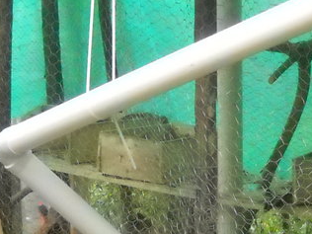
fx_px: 1199
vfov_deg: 11.1
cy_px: 164
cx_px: 175
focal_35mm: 133
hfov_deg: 14.8
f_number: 3.1
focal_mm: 6.72
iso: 800
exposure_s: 1/96
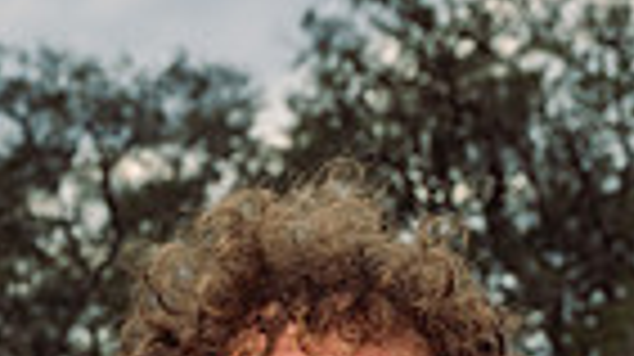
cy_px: 969
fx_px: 2754
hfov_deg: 13.1
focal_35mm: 164
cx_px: 346
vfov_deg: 6.8
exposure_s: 1/200
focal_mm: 49
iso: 125
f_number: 7.1
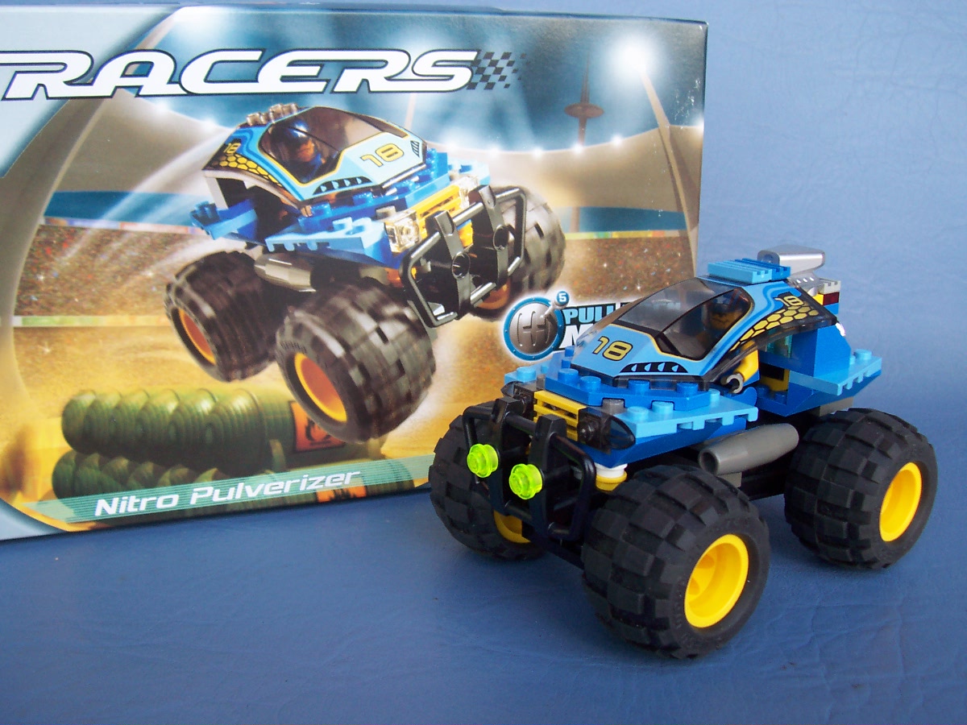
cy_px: 362
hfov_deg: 50.1
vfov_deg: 38.7
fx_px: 1034
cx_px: 484
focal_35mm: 37
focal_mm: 5.6
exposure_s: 1/45
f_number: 2.8
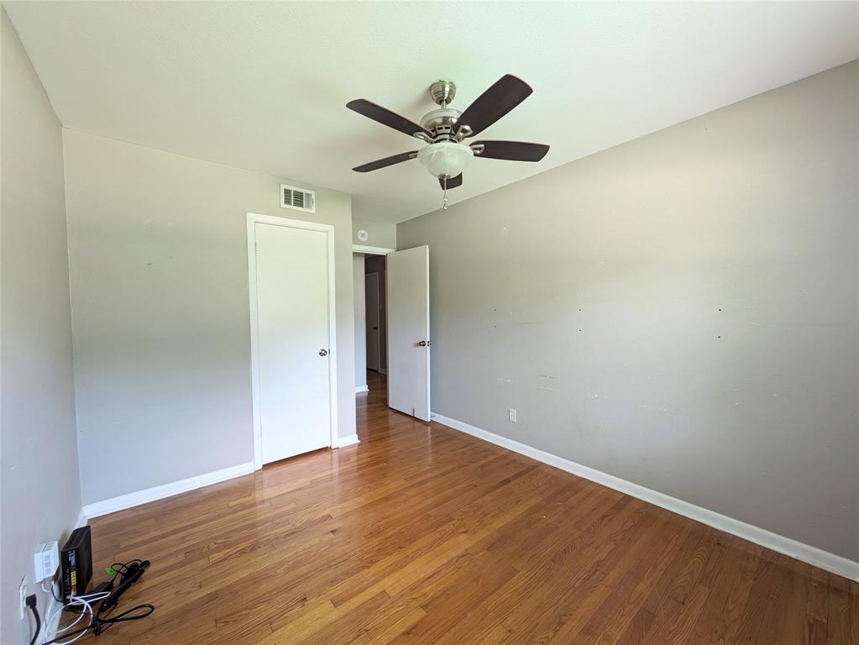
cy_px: 322
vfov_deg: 85.7
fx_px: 348
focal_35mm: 14
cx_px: 430
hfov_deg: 102.0
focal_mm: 1.83
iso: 117
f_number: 2.2
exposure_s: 1/24
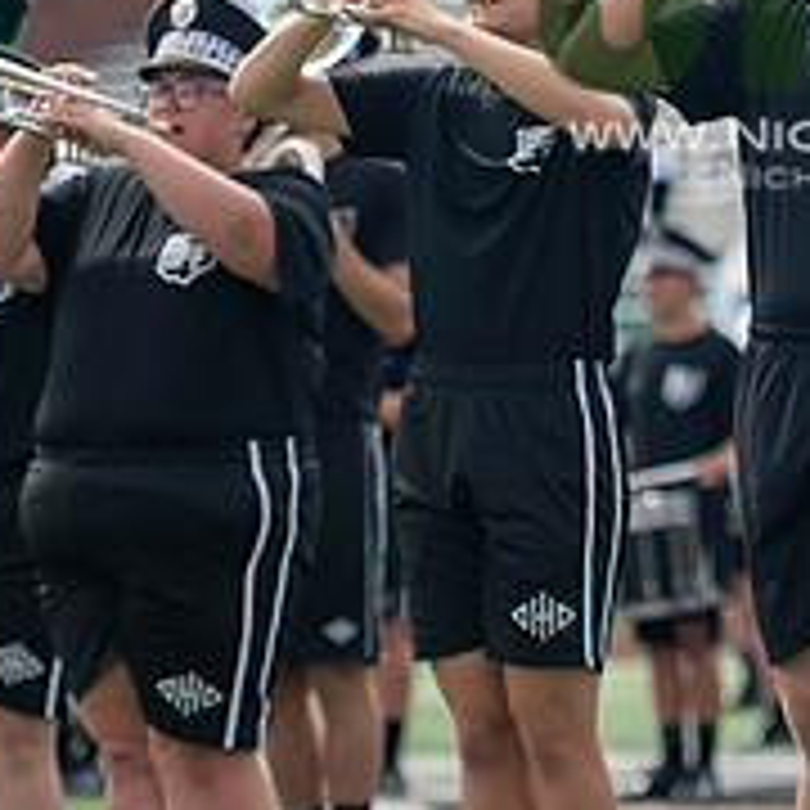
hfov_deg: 4.7
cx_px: 878
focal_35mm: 369
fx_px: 9769
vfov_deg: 4.7
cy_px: -27
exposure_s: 1/1600
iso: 125
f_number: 2.8
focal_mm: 135
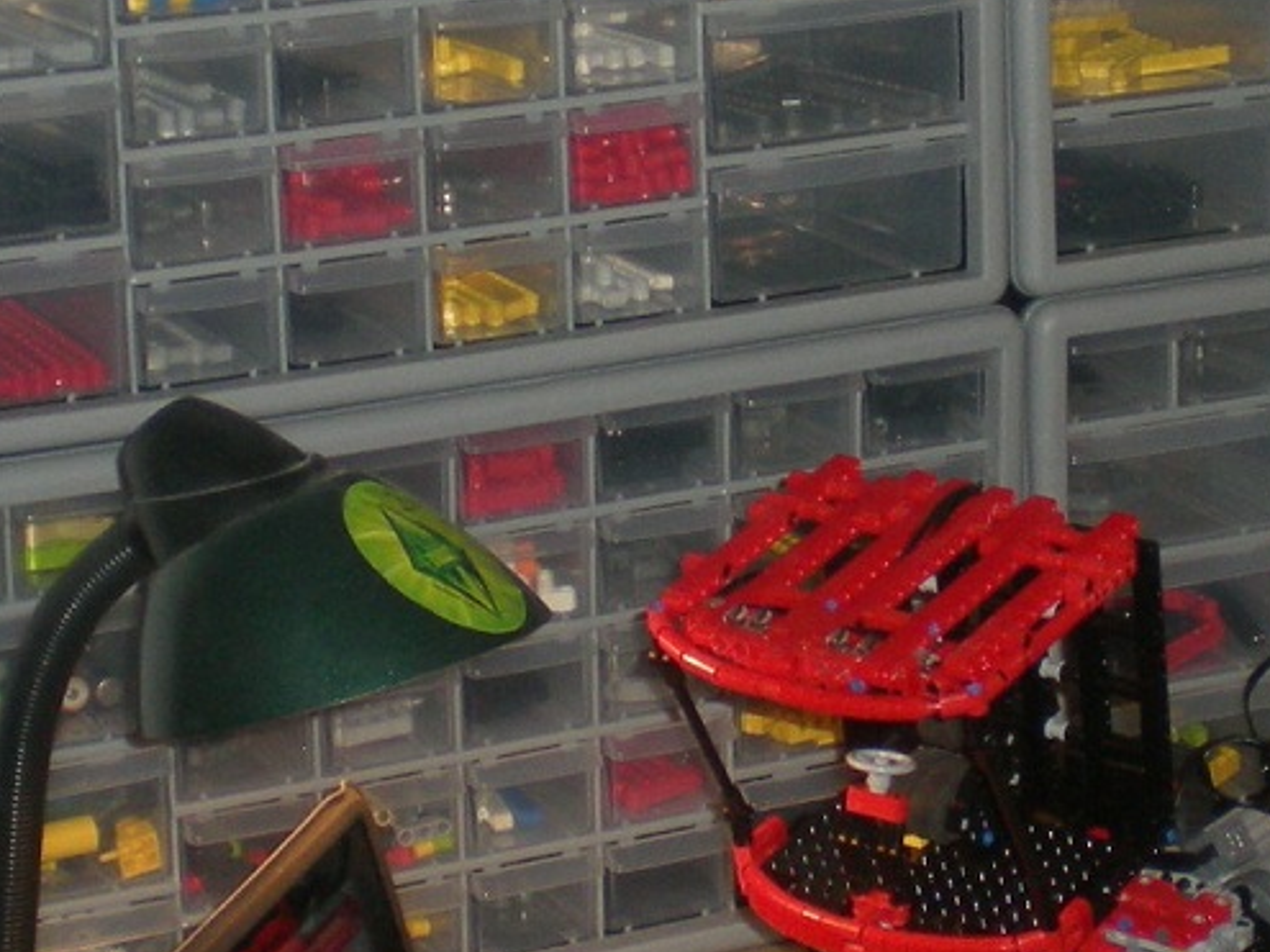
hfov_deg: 16.6
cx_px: 895
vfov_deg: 12.5
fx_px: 4328
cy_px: 331
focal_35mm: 118
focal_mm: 6.3
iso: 100
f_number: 3.1
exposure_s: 1/60
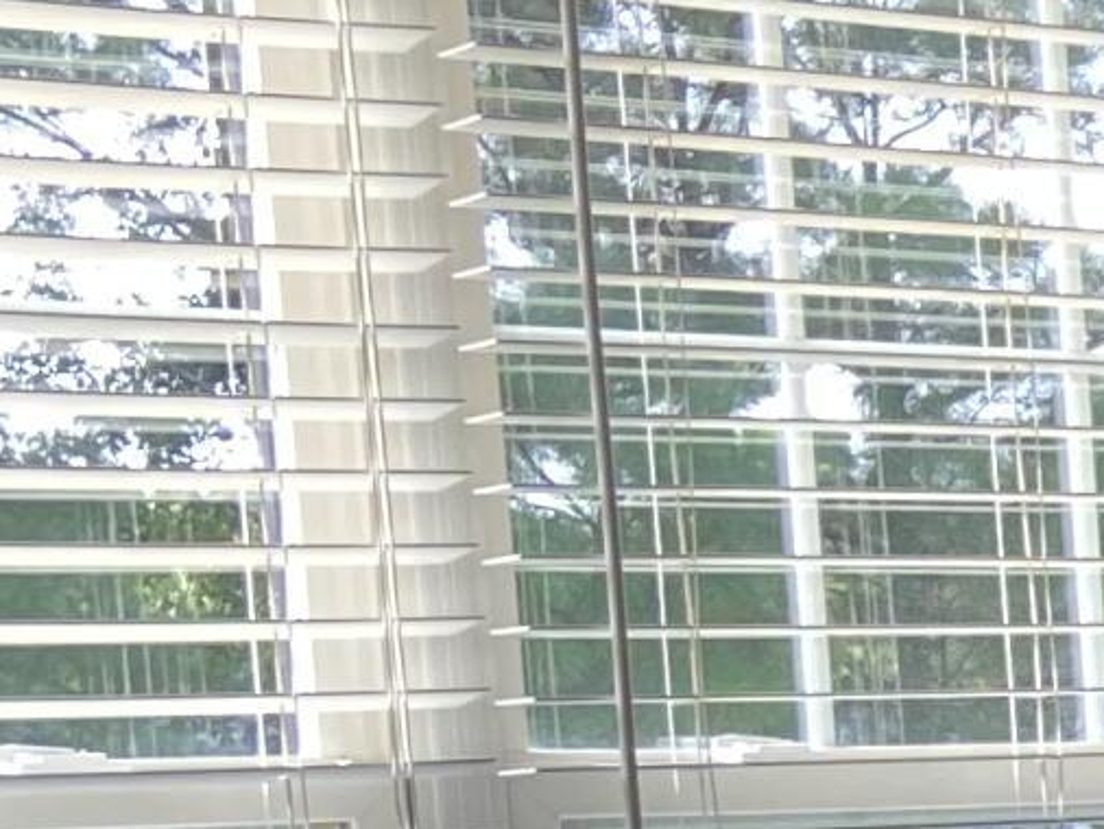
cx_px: 2431
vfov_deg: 9.3
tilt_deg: -4.9
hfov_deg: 11.2
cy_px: 1368
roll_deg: +2.0
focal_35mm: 154
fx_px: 4914
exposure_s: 1/121
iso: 80
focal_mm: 4.25
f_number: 1.8
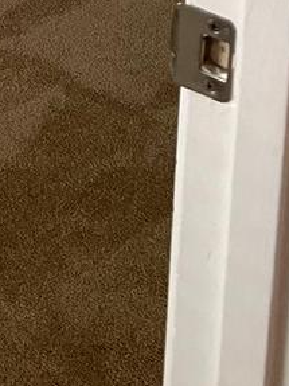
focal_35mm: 139
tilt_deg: -13.5
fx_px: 1548
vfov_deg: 12.5
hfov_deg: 9.7
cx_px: -339
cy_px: -393
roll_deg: +2.0
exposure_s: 1/120
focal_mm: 5.7
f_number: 1.5
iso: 125
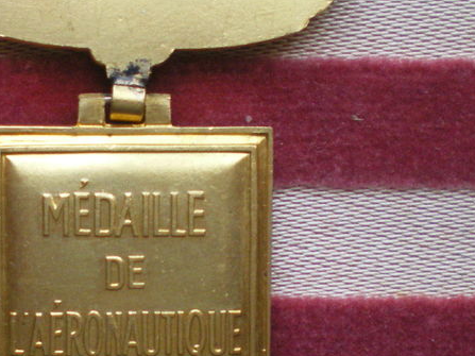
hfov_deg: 22.8
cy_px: 248
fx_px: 1166
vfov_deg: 17.3
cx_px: 117
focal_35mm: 85
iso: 320
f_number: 3.1
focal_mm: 6.3
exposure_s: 1/50
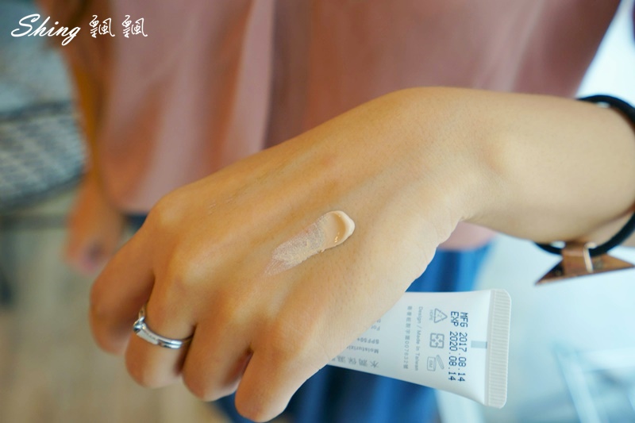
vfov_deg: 37.8
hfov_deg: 54.4
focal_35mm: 35
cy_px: 212
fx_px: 617
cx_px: 318
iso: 500
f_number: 5.6
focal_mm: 35
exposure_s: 1/40
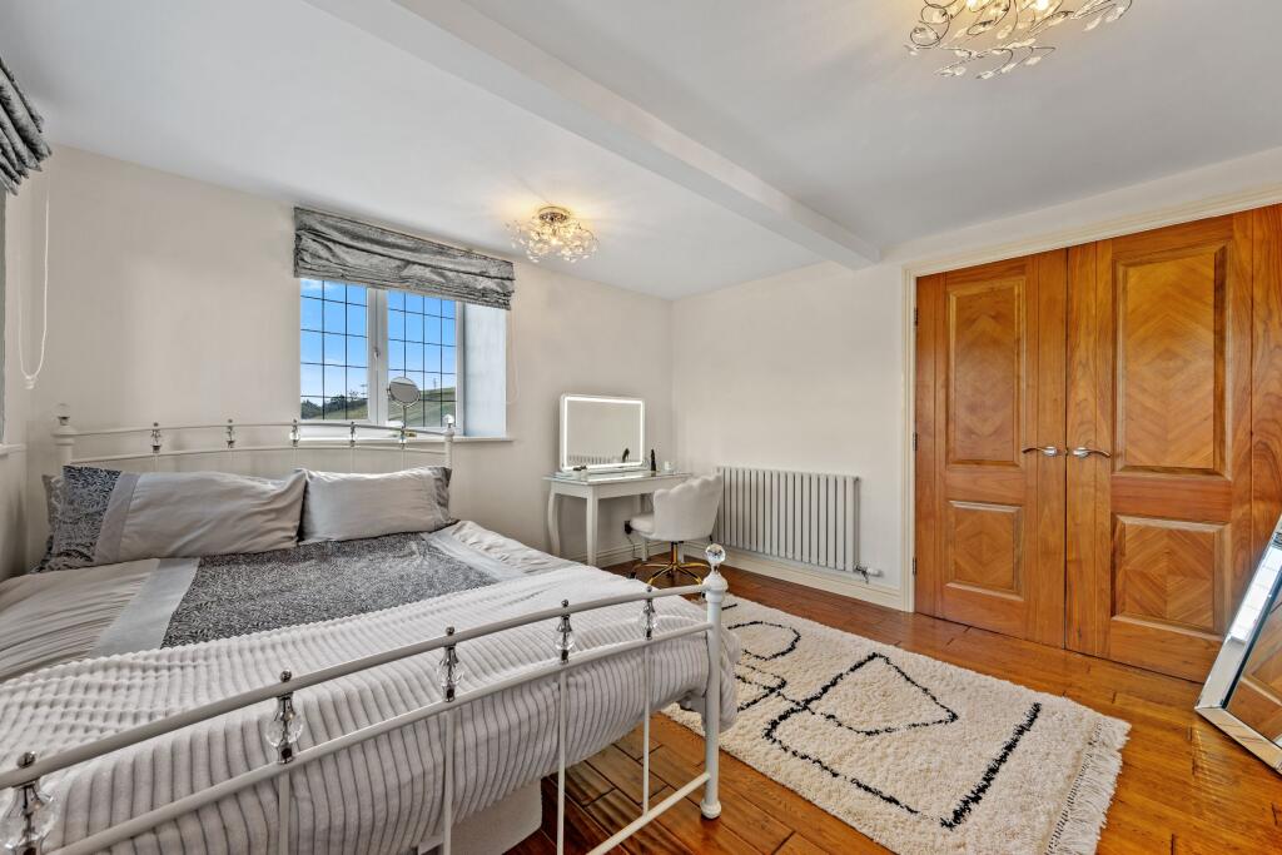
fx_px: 499
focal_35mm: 14
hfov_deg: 104.2
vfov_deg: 81.2
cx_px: 641
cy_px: 428
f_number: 8
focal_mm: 14
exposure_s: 1/4
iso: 400
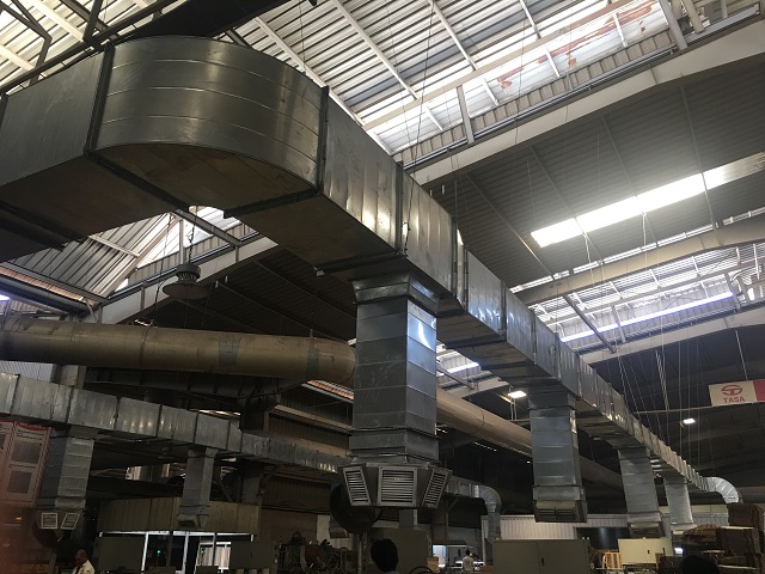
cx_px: 382
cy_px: 287
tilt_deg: +22.9
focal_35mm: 29
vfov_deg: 48.2
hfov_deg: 61.7
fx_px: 641
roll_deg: -0.6
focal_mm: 4.15
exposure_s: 1/33
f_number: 2.2
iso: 40
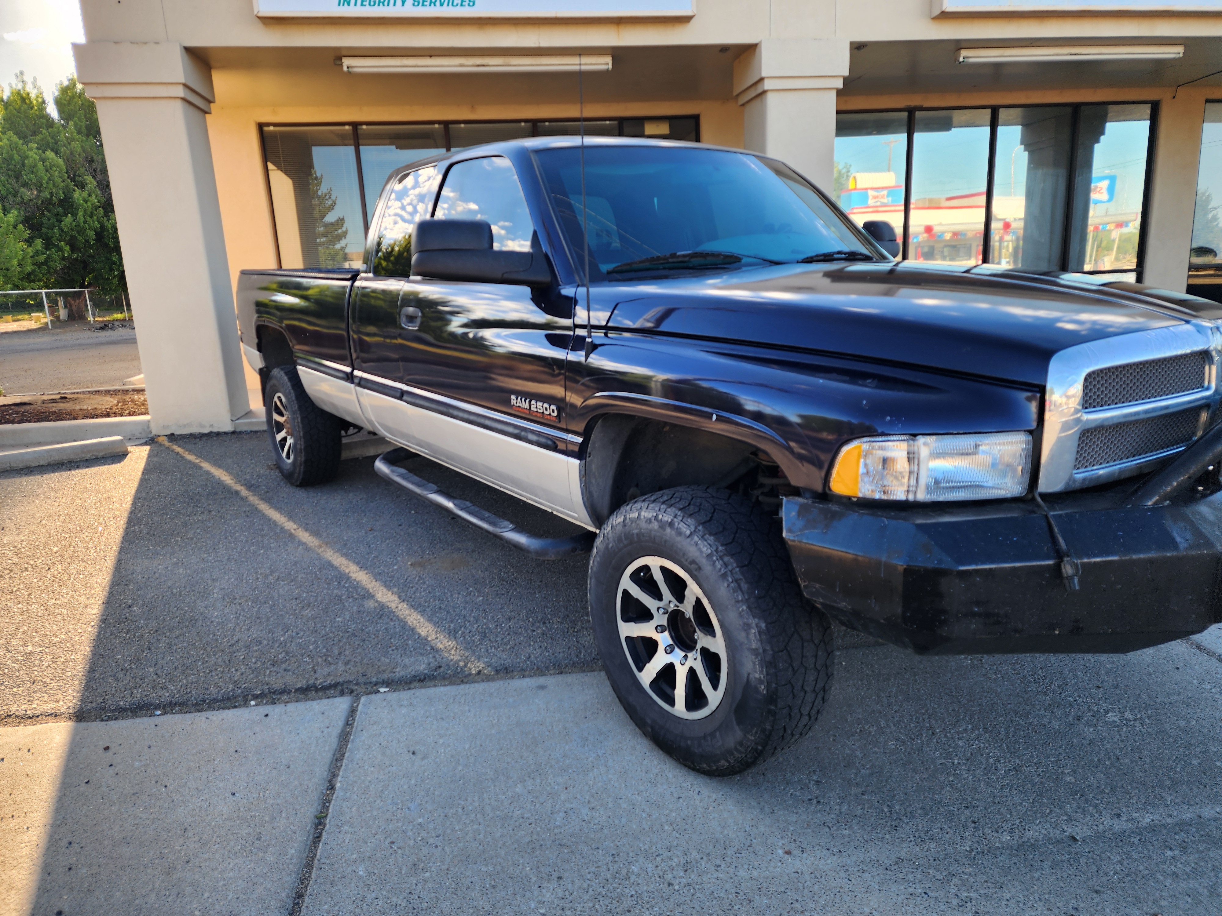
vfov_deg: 58.9
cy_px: 458
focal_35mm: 23
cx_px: 611
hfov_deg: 73.9
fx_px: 812
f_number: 1.8
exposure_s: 1/180
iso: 25
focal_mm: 6.4
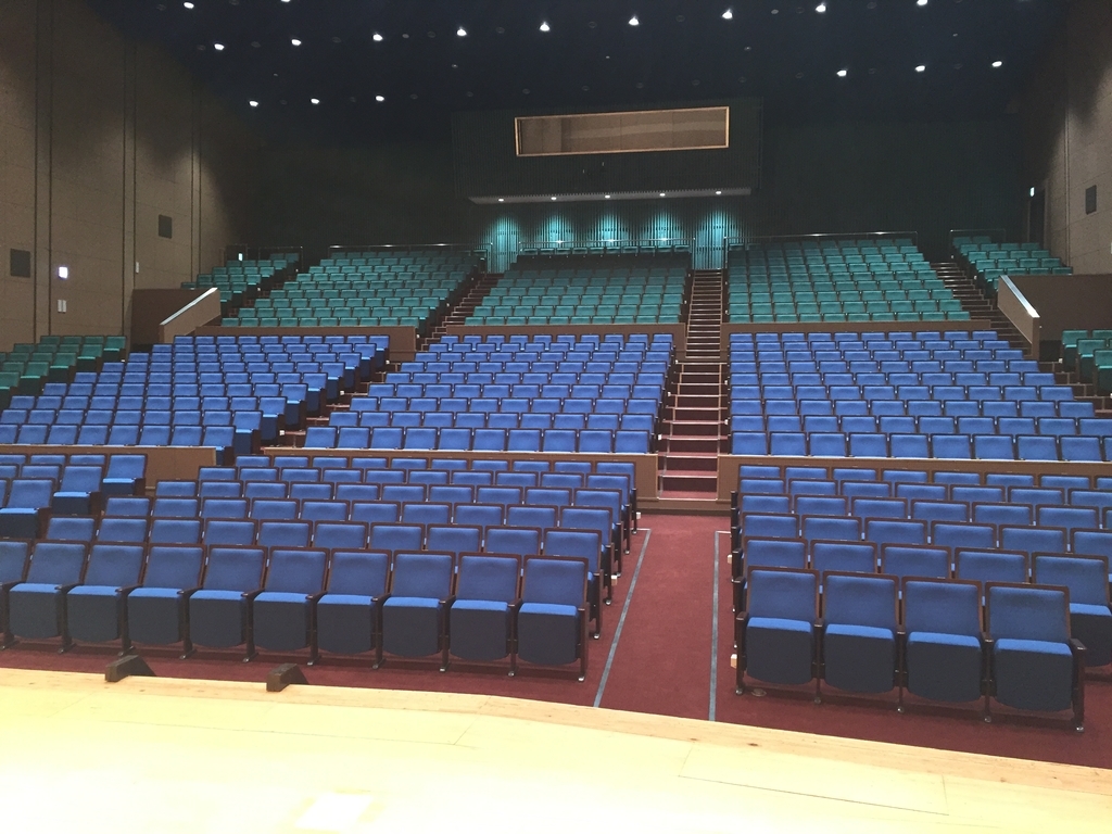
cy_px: 417
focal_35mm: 29
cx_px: 556
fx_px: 932
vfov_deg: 48.2
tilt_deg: -1.2
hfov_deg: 61.7
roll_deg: -0.1
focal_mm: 4.15
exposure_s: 1/30
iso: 125
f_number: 2.2
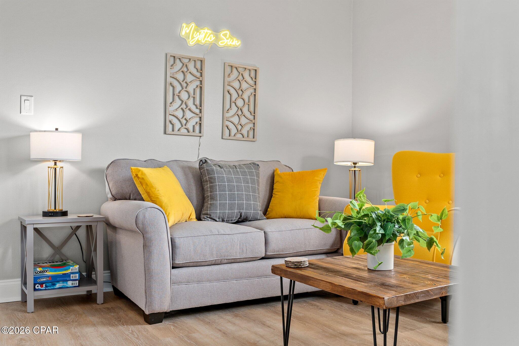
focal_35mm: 36
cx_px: 260
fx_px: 519
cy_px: 173
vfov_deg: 36.9
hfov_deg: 53.1
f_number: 6.3
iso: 400
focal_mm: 24
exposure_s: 1/3
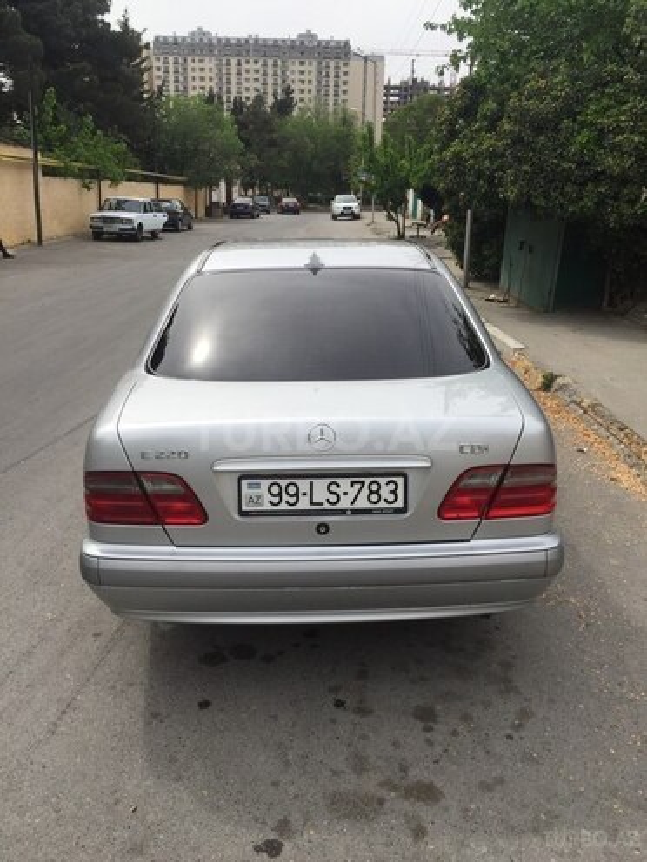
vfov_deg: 61.7
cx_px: 324
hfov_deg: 48.2
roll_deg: -2.6
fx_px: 723
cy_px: 431
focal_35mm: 29
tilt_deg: -13.3
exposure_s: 1/1980
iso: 32
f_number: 2.2
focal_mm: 4.15
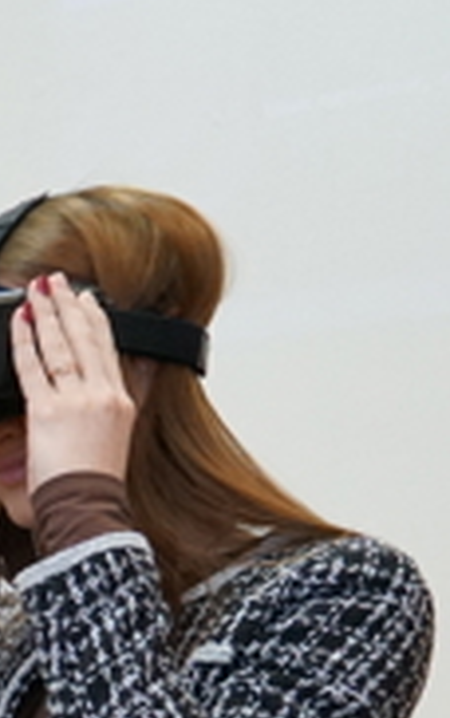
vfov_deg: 12.8
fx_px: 3098
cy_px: 939
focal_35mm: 158
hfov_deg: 7.6
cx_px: -703
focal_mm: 25
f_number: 4
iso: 2500
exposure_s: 1/160
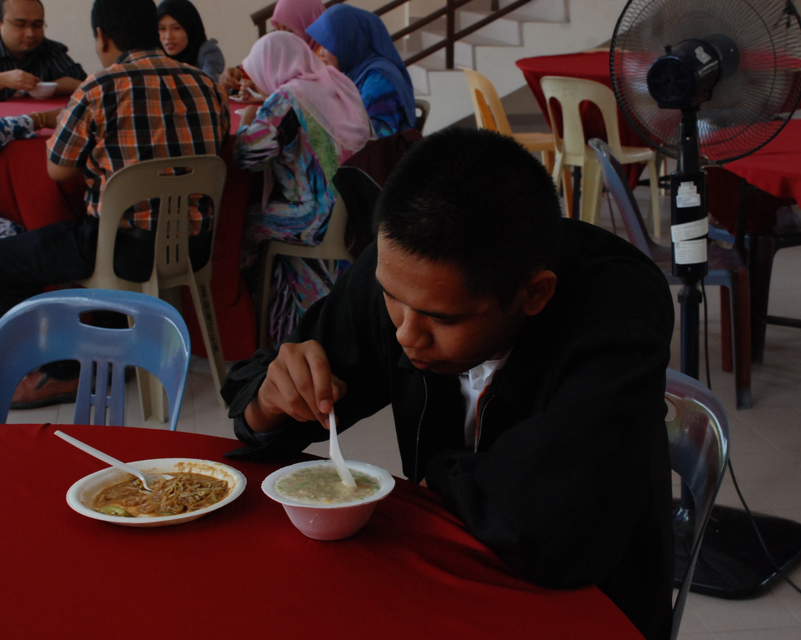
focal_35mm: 60
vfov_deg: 25.6
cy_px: 321
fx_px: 1412
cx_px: 425
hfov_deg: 31.7
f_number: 9
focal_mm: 35
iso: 800
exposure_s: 1/125
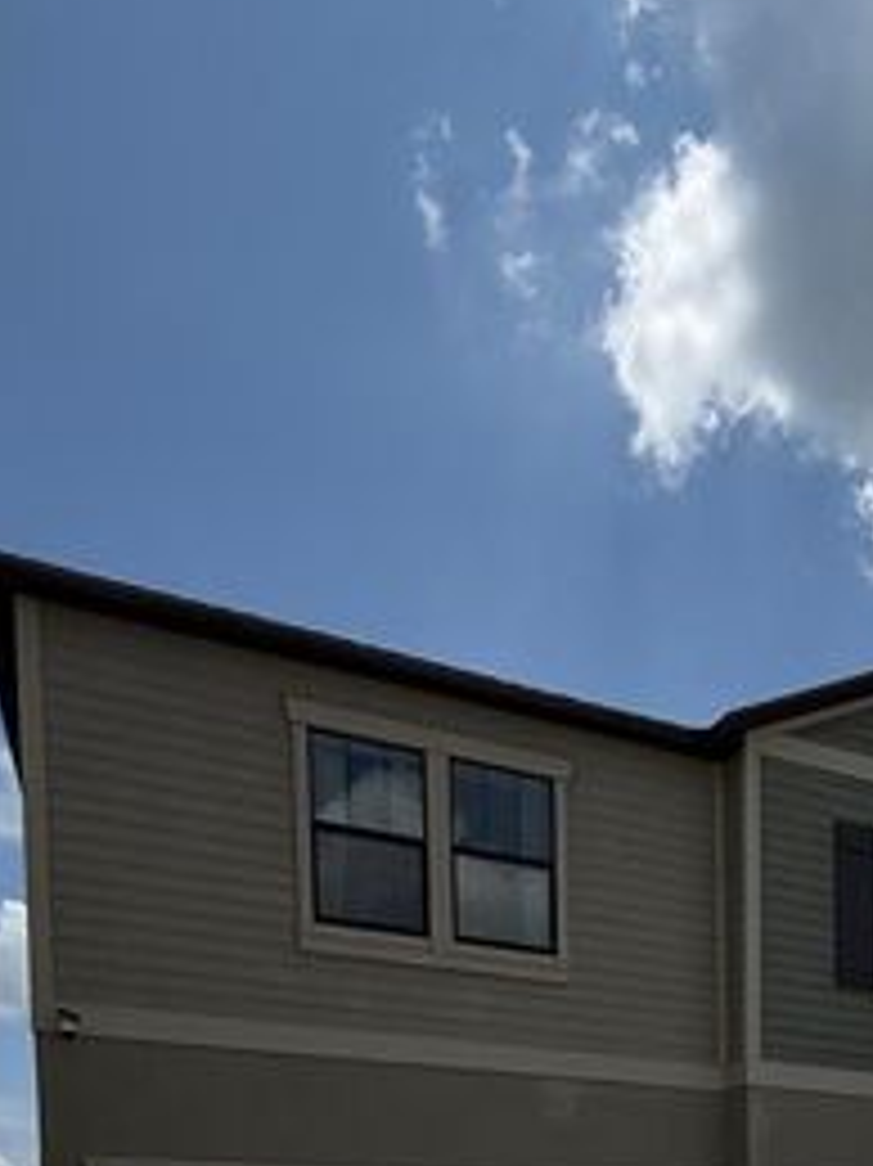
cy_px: 1357
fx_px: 1212
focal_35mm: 36
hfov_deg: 35.3
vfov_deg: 39.3
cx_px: 900
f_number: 2.2
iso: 40
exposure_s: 1/6173
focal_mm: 2.22
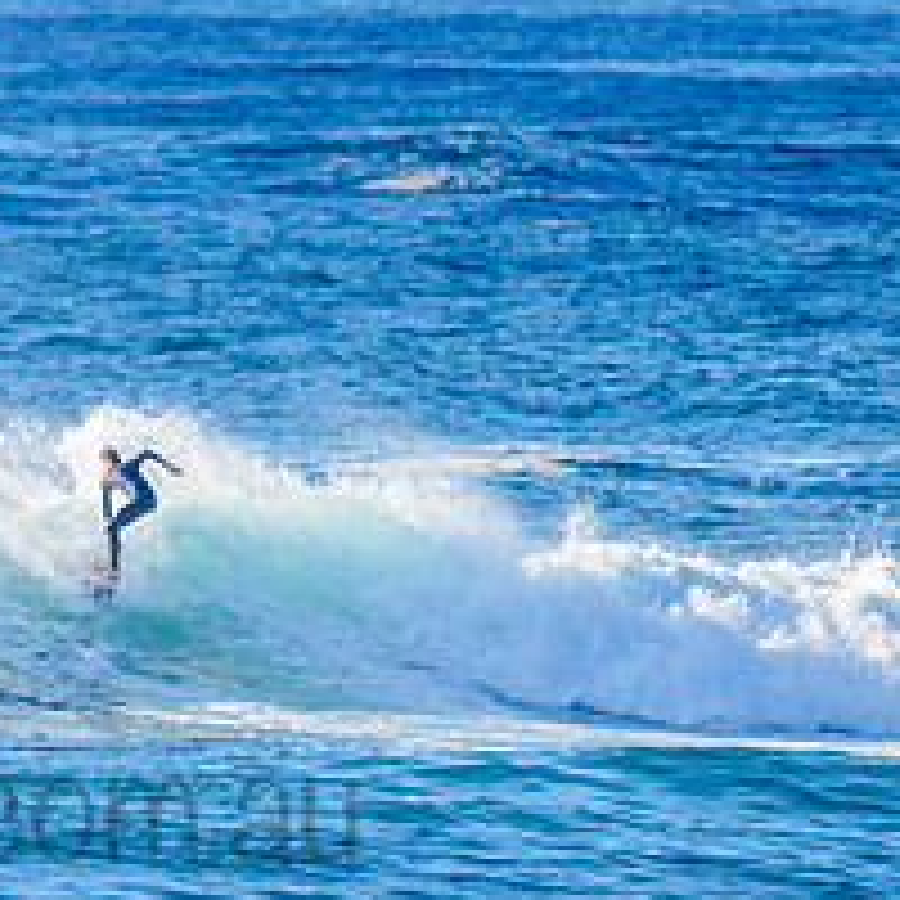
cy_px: 630
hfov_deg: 1.2
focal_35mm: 1508
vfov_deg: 1.2
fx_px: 44358
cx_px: 178
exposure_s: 1/2000
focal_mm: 500
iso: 320
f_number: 5.6
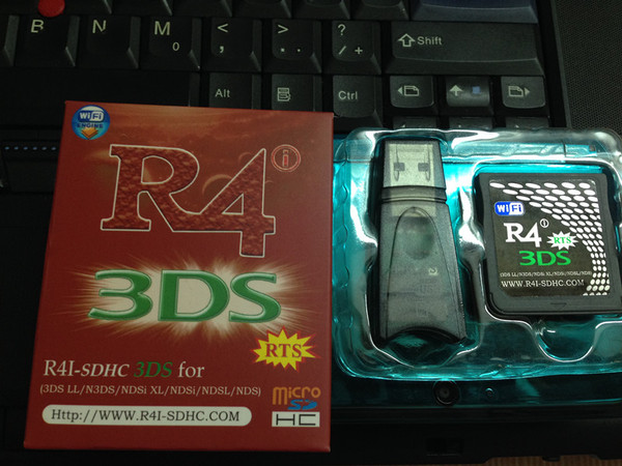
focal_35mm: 33
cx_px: 311
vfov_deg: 42.9
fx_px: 593
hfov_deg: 55.4
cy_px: 233
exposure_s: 1/20
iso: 100
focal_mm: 4.12
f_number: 2.4
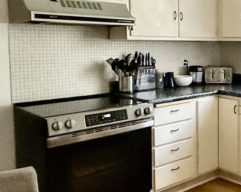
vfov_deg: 30.7
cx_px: 262
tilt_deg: -4.7
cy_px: 70
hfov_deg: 33.4
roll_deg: -1.2
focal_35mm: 49
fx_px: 349
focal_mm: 2.22
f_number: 2.2
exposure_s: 1/120
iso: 640
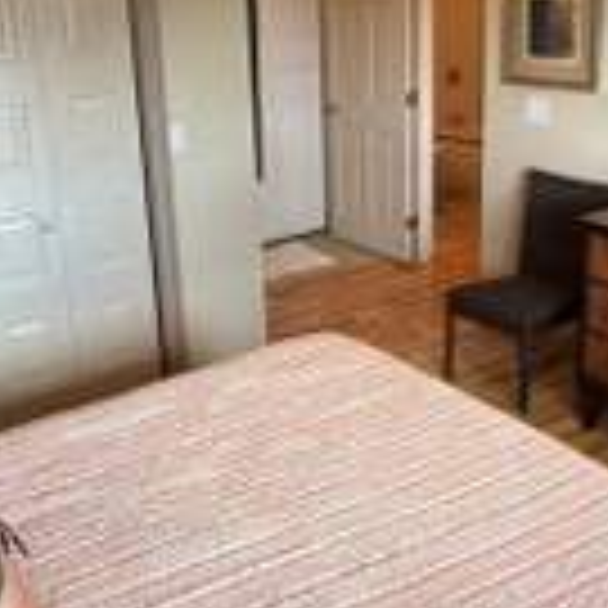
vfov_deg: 38.1
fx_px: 874
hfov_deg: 38.3
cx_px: 284
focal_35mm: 44
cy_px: 221
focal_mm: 2.22
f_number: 2.2
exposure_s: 1/120
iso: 250
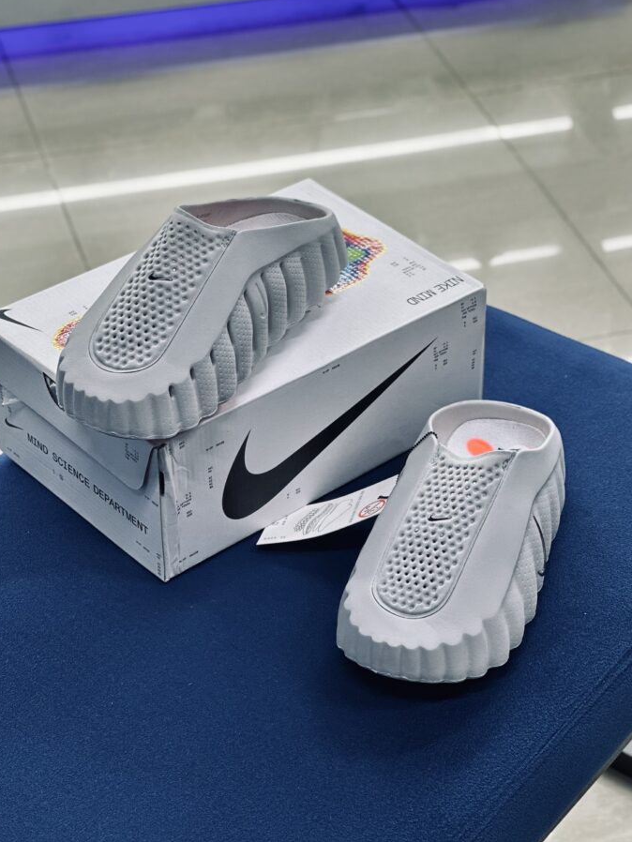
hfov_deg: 18.4
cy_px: 426
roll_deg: -0.4
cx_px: 315
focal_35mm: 80
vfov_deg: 24.4
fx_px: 1947
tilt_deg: -35.3
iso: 160
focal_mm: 9
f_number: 2.8
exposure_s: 1/100
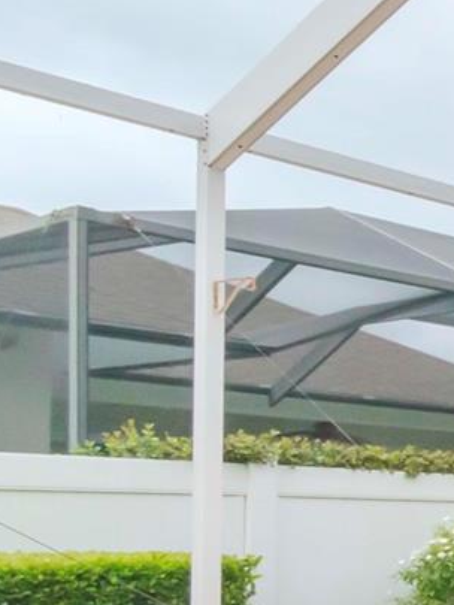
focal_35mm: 57
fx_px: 996
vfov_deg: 32.3
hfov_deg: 14.0
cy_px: 529
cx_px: 1163
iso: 800
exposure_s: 1/320
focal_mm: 10
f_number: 16
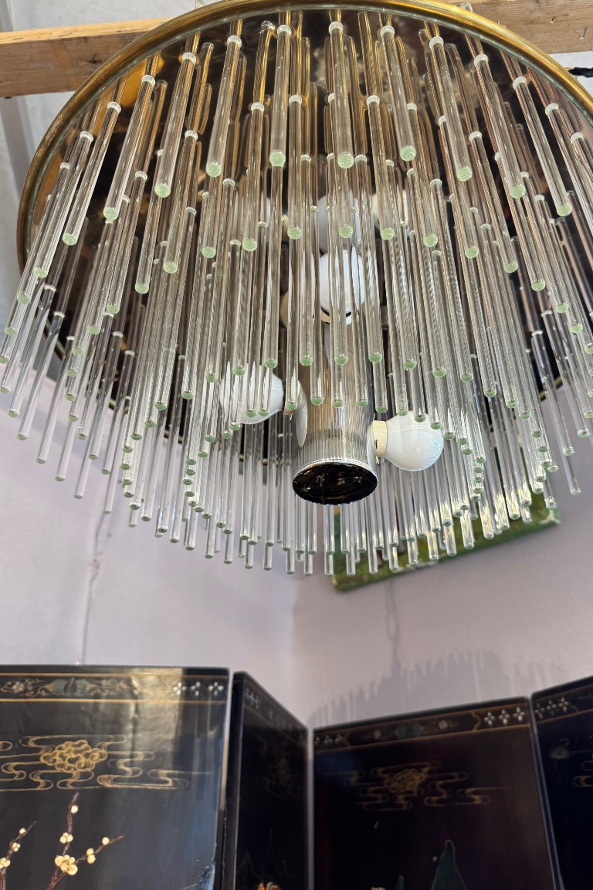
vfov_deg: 69.4
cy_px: 430
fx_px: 642
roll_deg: +1.6
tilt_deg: +33.7
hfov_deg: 49.5
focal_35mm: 26
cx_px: 329
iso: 125
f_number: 1.78
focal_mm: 6.76
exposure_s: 1/50
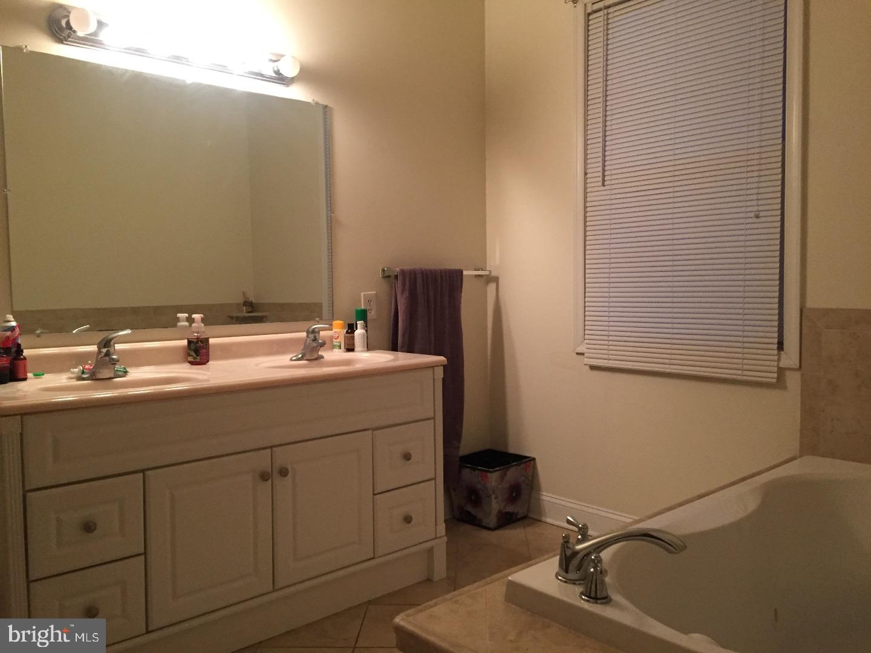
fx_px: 730
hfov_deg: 61.7
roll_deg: -0.8
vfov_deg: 48.2
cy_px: 326
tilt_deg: -5.4
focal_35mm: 29
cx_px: 436
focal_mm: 4.15
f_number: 2.2
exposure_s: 1/30
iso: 200
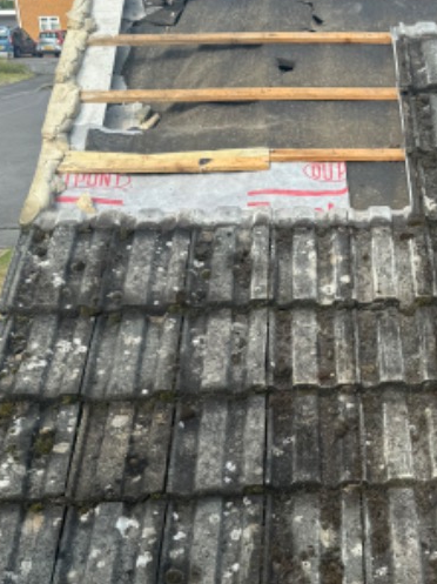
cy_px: 405
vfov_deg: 32.9
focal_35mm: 58
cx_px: 445
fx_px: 978
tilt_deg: -21.9
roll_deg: -3.7
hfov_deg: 24.0
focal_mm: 6.76
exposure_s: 1/1597
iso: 80
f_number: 1.78
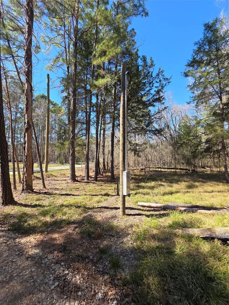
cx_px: 114
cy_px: 152
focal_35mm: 13
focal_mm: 2.2
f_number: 1.9
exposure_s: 1/318
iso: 20
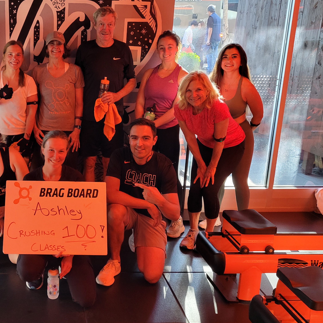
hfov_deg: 39.3
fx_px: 433
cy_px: 167
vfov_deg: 40.9
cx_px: 64
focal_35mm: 41
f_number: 1.8
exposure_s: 1/120
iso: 320
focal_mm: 5.4
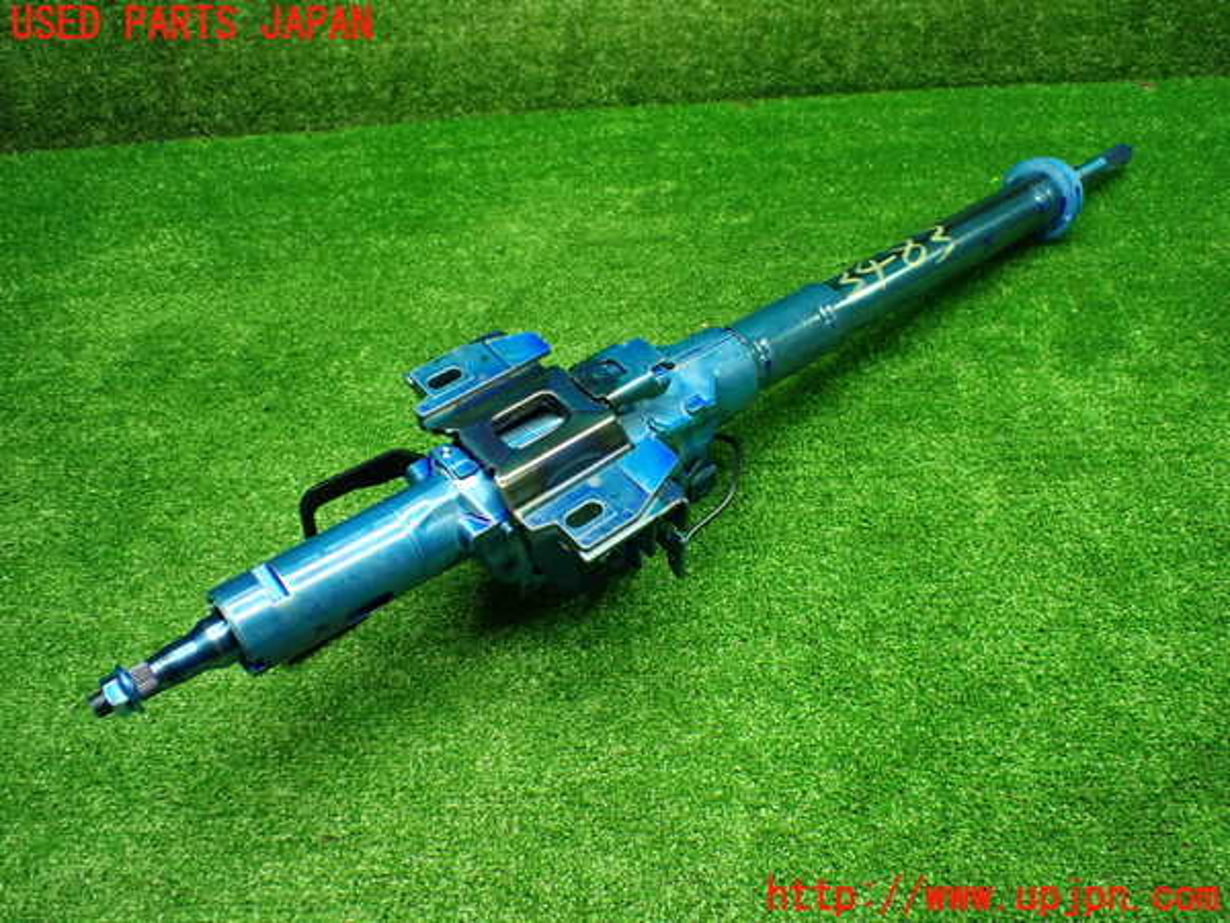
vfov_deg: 46.8
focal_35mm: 30
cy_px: 462
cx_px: 615
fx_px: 1066
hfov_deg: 60.0
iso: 800
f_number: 2.3
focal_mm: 5.4
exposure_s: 1/125
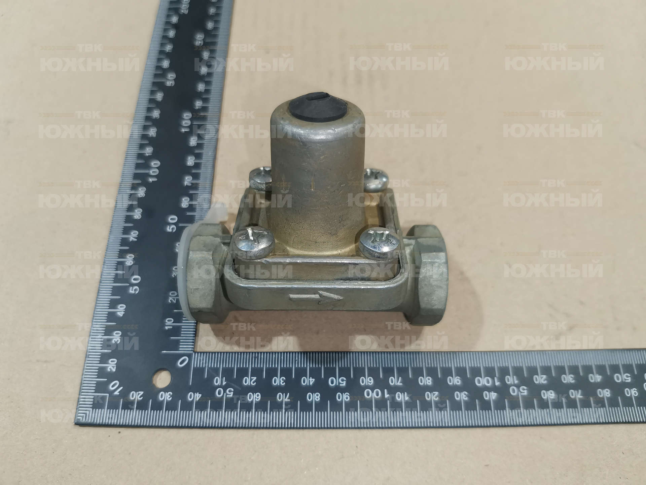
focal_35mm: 26
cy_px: 242
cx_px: 323
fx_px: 485
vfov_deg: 53.1
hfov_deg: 67.3
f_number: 1.4
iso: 200
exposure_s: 1/100
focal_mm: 4.66
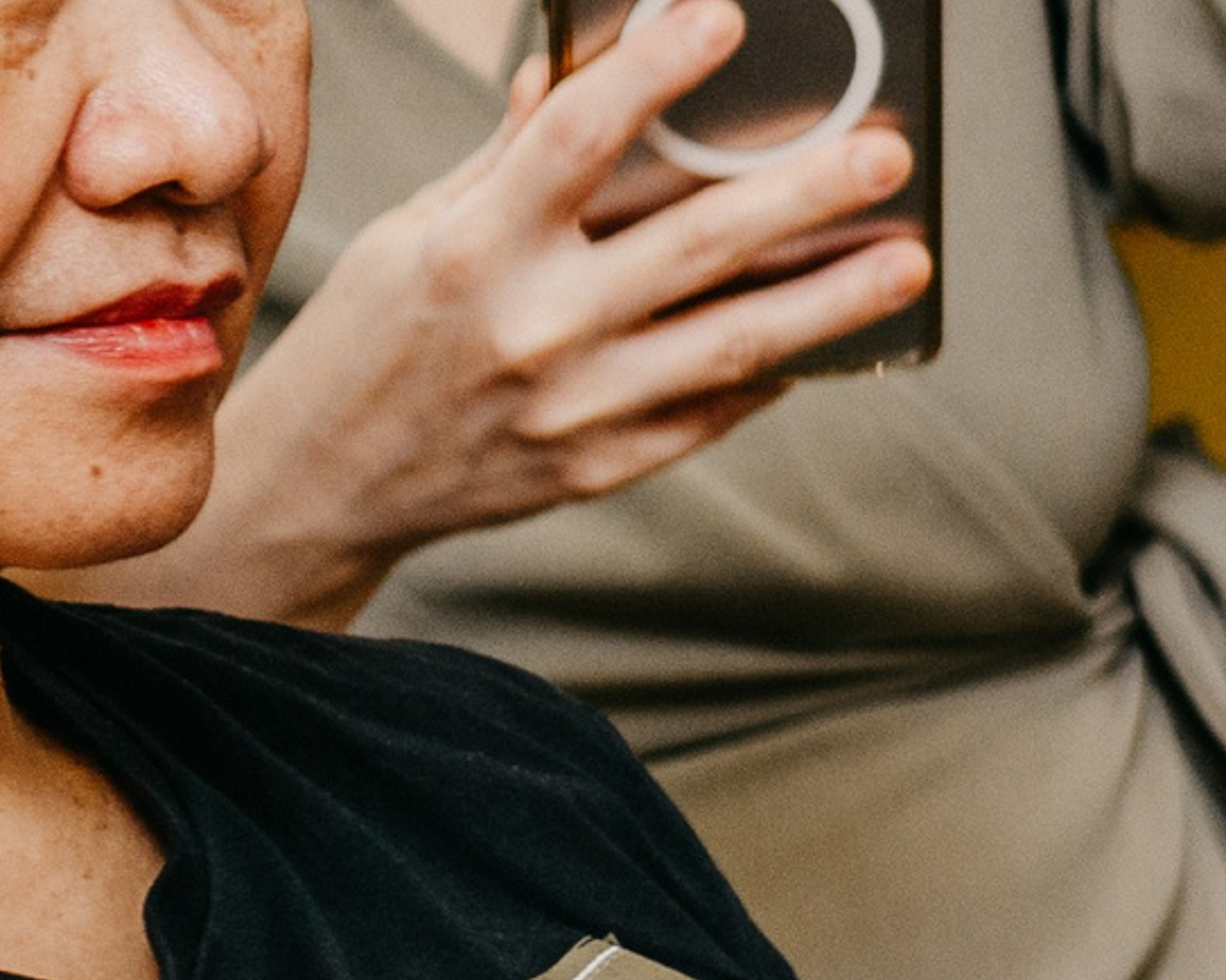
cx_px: 3388
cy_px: 323
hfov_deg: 4.8
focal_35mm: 391
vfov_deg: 4.0
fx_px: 14182
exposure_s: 1/160
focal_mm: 70
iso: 250
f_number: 4
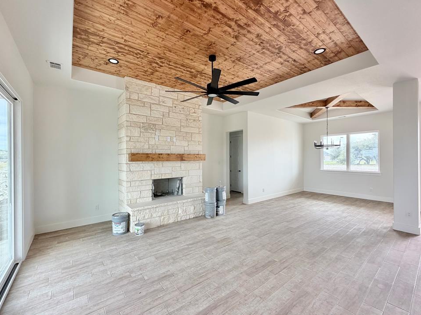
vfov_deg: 81.7
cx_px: 203
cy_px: 158
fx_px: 182
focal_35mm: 15
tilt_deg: +0.8
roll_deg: -0.2
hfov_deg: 98.1
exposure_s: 1/121
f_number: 2.2
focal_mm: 2.22
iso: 80
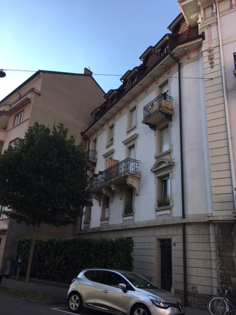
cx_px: 118
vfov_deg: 61.7
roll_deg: -2.9
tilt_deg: +19.9
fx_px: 264
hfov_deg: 48.2
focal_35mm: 29
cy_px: 158
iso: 25
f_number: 2.2
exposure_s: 1/927
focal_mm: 4.15
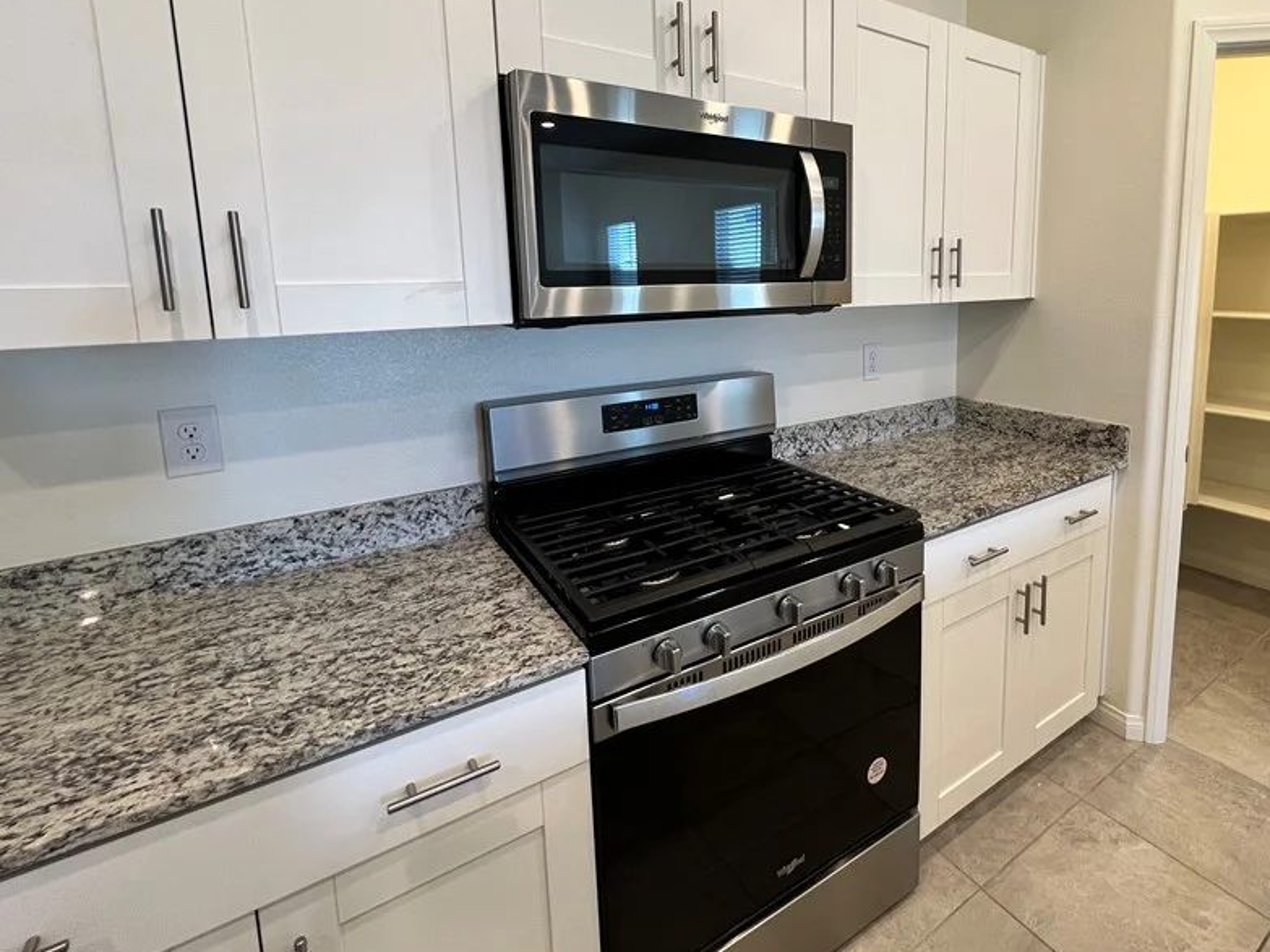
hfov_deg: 89.5
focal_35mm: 17
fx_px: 624
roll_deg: +0.7
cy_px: 371
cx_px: 779
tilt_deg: -8.0
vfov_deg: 73.7
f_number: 1.8
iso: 200
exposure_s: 1/120
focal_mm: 1.57
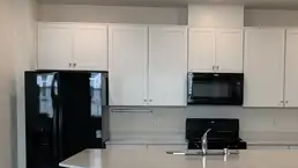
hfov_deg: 41.2
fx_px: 387
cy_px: 145
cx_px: 213
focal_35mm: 49
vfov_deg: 23.9
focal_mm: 3
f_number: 1.8
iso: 64
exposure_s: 1/120
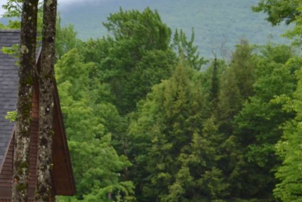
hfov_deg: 9.3
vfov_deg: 6.6
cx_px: -276
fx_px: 1745
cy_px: 150
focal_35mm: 208
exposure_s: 1/125
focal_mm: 32
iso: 140
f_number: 4.8
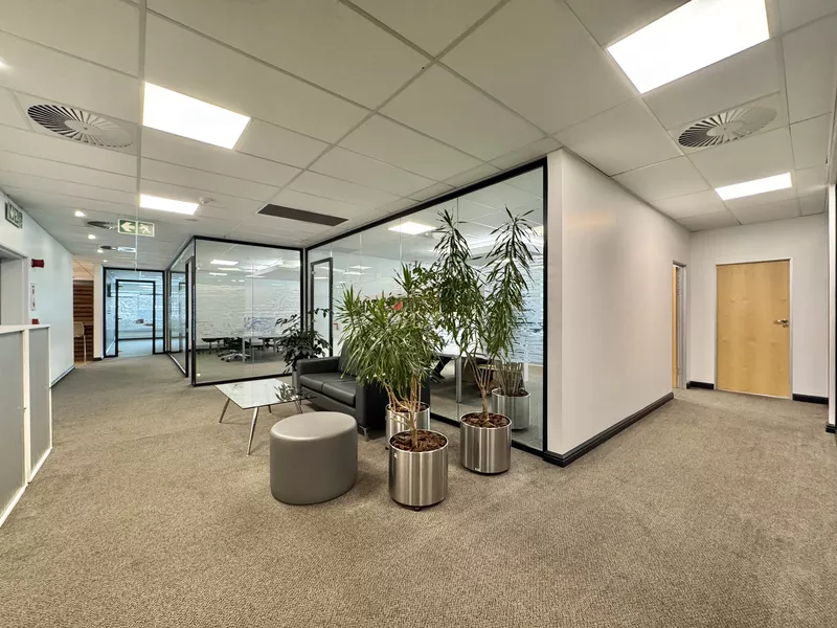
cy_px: 314
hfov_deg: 102.1
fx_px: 339
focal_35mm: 14
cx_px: 418
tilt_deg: -0.8
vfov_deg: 85.7
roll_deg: +0.2
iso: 320
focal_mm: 2.22
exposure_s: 1/100
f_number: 2.2
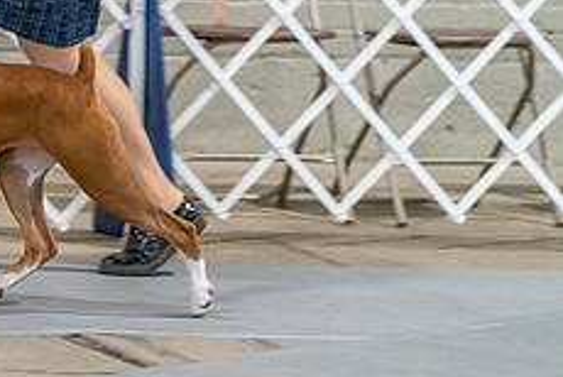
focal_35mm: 408
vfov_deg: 3.4
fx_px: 6389
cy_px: -45
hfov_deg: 5.0
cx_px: -144
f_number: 3.5
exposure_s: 1/250
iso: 6400
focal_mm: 162
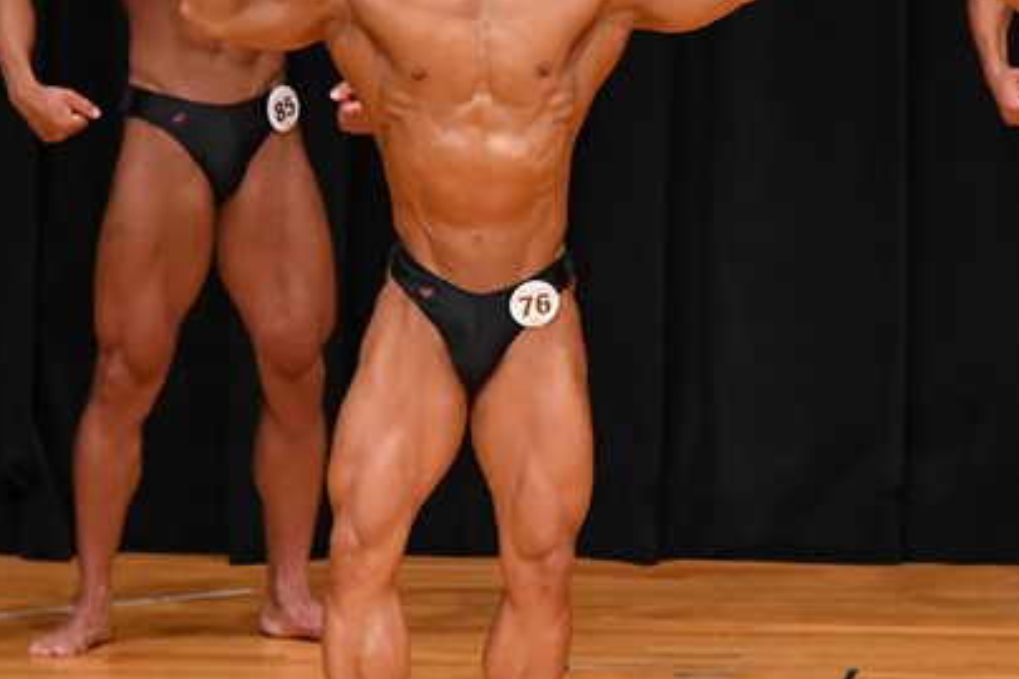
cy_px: 308
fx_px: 15476
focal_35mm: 547
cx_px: 844
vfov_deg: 2.5
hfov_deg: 3.8
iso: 4000
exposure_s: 1/400
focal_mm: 190
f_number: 5.6
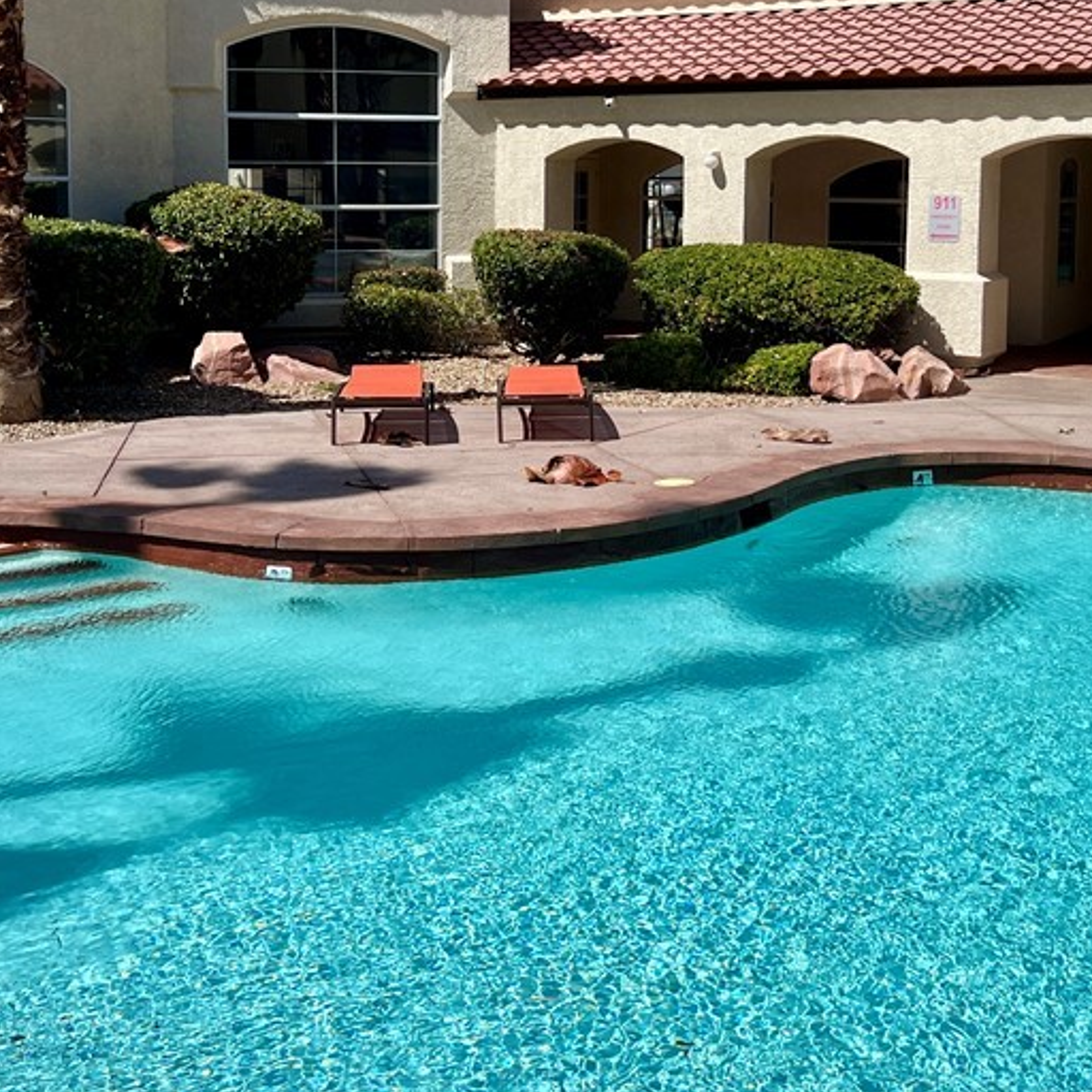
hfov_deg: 36.8
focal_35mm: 46
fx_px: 1642
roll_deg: +0.3
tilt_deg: -4.7
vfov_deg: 36.0
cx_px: 510
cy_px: 288
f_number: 1.5
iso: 50
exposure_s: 1/6579
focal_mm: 5.7
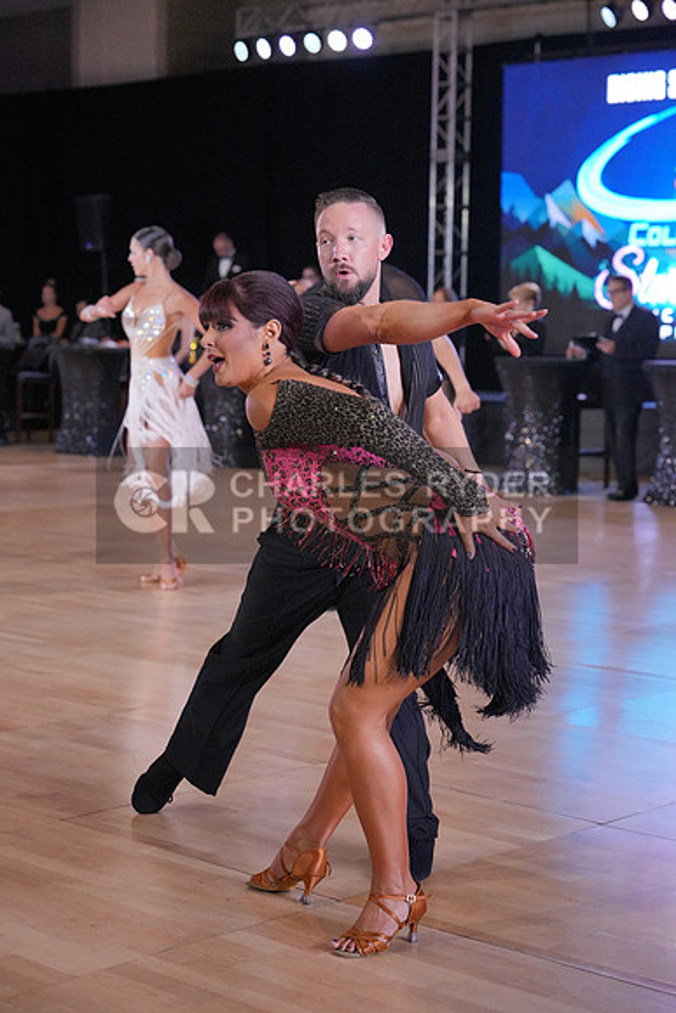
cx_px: 338
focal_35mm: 70
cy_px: 506
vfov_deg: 28.8
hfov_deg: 19.5
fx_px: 1970
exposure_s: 1/500
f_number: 4
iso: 5000
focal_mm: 70
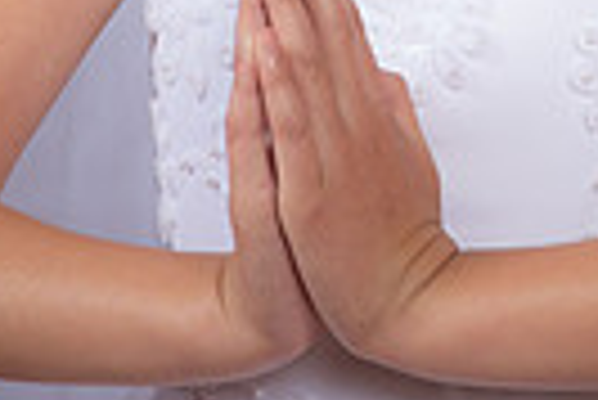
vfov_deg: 4.0
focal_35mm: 339
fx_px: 5637
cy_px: -346
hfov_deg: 6.1
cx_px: 553
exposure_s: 1/160
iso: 250
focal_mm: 78
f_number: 7.1
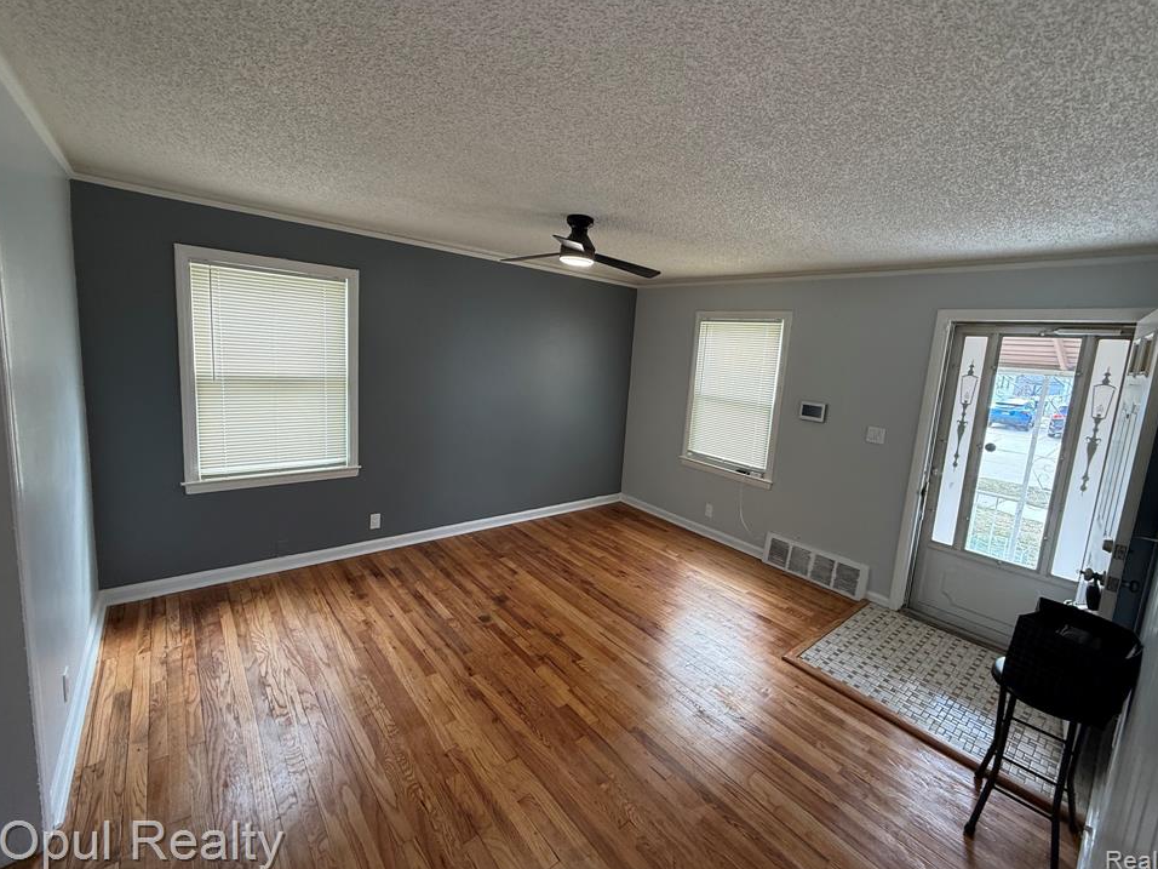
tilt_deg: -7.7
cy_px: 415
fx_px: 502
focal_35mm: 15
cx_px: 608
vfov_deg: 81.7
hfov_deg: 98.1
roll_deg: -4.2
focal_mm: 2.22
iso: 125
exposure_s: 1/99
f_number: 2.2
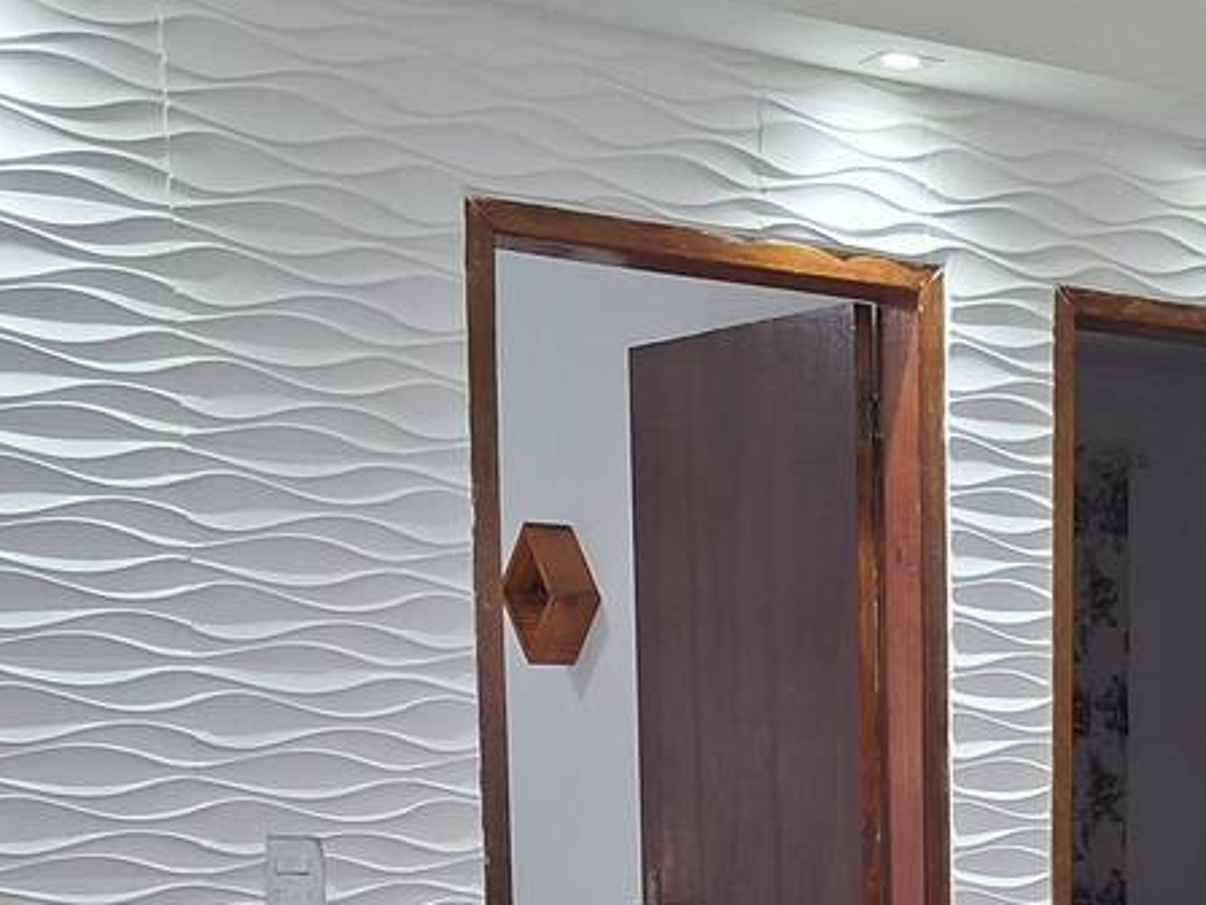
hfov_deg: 25.0
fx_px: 2578
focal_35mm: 74
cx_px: 1225
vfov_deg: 18.7
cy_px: 1134
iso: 250
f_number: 1.8
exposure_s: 1/60
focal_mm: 5.54
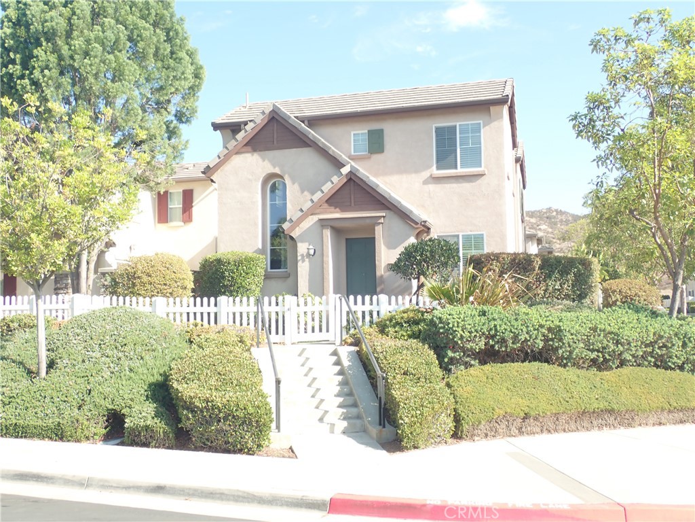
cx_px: 348
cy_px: 261
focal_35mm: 38
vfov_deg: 37.7
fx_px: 763
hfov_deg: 49.0
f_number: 3.5
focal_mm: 6.86
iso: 100
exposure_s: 1/200
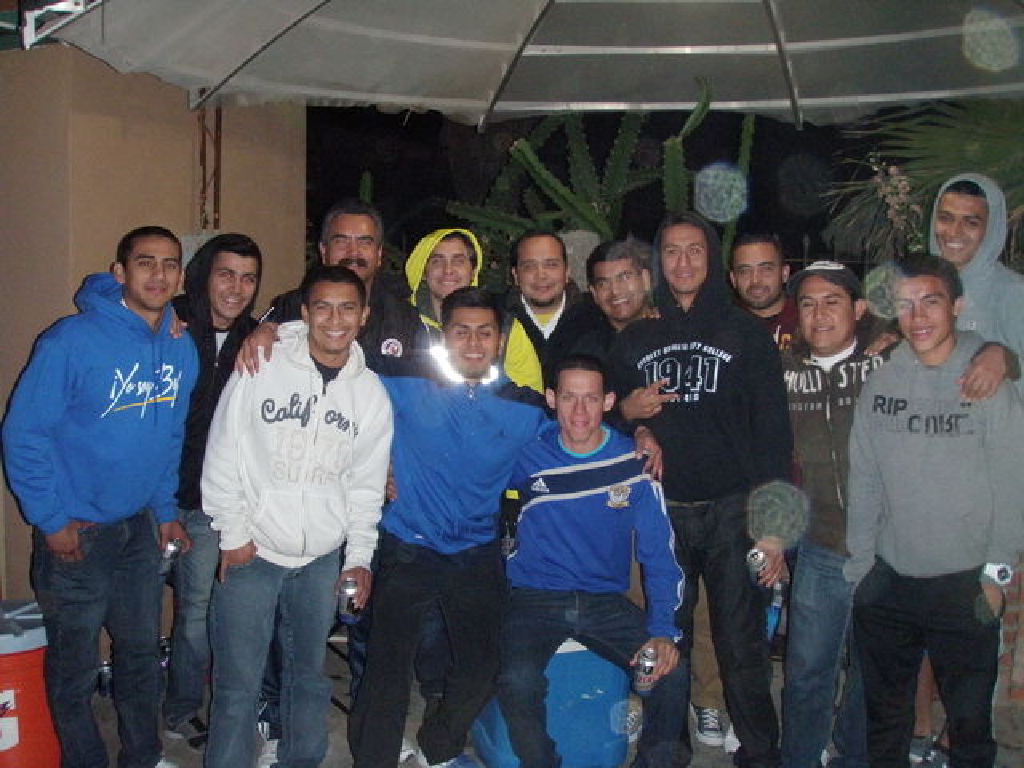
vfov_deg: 37.7
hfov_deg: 49.0
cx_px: 512
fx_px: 1124
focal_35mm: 38
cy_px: 384
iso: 500
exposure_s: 1/30
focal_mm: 6.7
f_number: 3.5
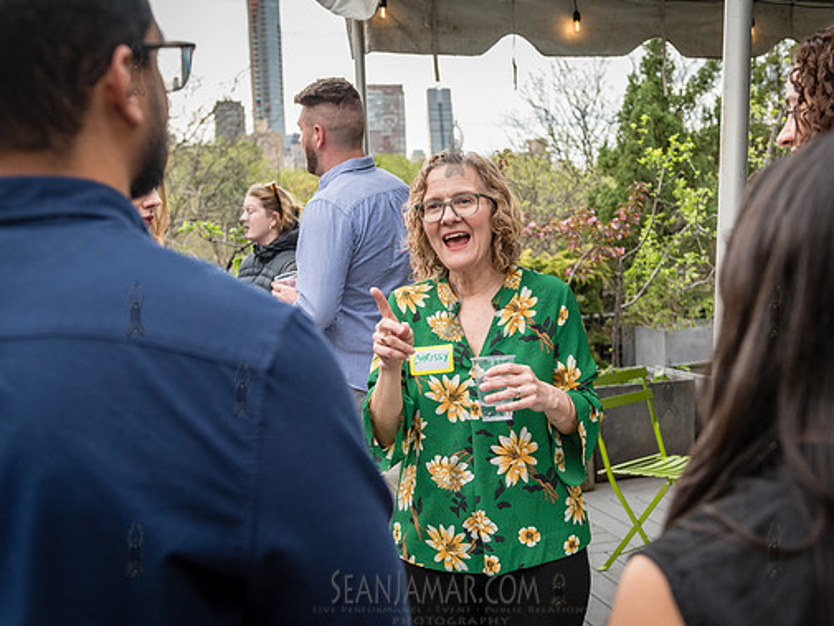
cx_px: 454
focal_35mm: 42
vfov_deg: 34.4
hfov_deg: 44.7
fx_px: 1012
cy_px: 308
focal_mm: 38
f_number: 4
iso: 640
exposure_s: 1/640
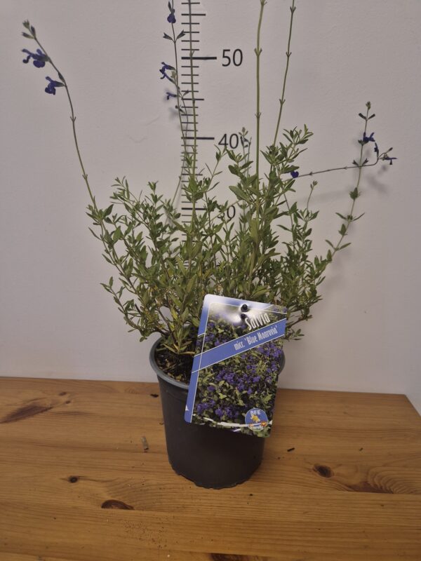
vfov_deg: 73.9
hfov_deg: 58.9
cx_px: 210
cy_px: 280
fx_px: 373
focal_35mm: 23
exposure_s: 1/100
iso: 125
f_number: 1.8
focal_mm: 5.4
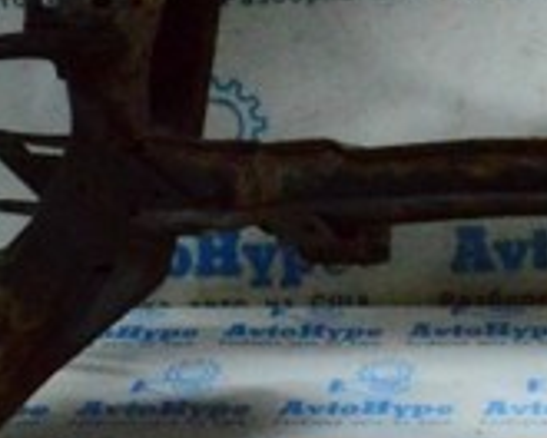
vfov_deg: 15.2
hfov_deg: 19.0
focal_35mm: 98
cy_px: -61
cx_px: 554
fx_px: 1587
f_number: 22
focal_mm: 18
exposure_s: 1/80
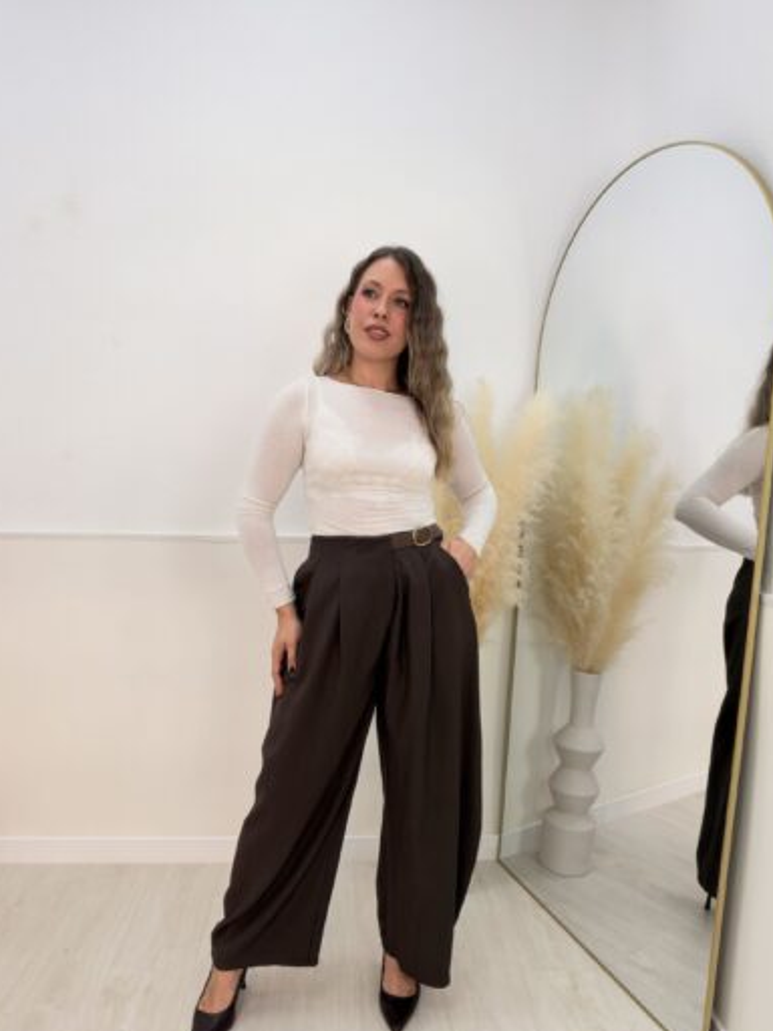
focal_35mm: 25
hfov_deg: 54.9
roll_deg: -1.1
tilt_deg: -6.0
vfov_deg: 69.4
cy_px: 535
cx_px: 389
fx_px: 744
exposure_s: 1/182
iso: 50
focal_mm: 6.93
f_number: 1.8
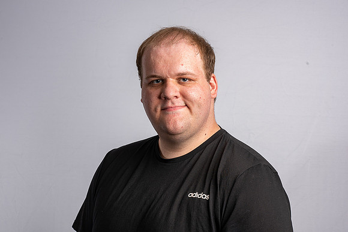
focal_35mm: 85
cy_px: 116
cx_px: 174
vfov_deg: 16.1
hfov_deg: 23.9
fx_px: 822
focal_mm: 85
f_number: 10
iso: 200
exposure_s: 1/200
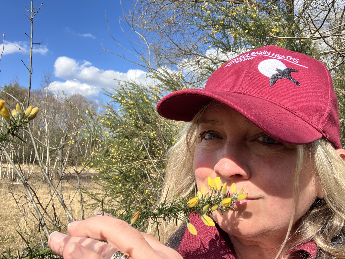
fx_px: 319
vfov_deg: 44.2
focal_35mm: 32
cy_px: 130
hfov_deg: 56.8
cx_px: 172
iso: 20
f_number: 2.2
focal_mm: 2.87
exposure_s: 1/387
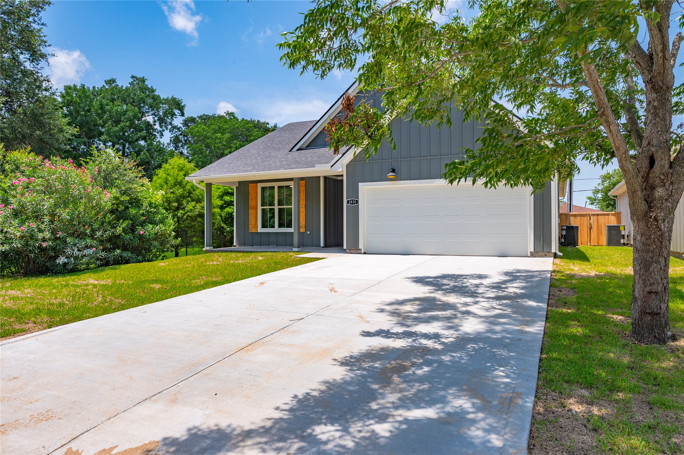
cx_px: 342
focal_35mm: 24
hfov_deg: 73.8
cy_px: 228
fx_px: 456
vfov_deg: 53.1
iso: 125
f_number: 13
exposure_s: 1/250
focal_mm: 24
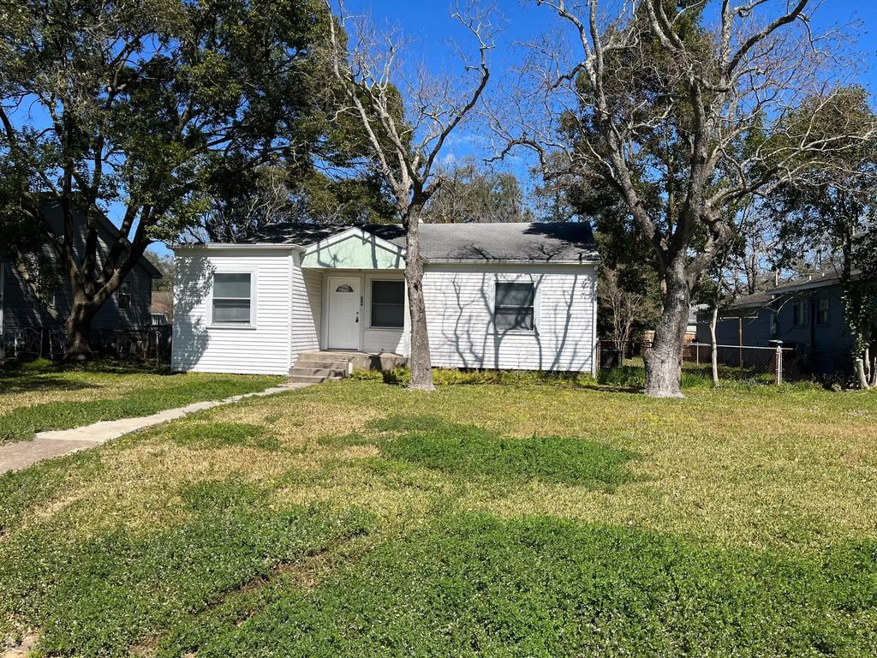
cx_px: 438
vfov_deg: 53.1
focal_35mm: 26
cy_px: 329
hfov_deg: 67.3
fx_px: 659
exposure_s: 1/4310
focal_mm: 5.1
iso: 50
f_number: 1.6
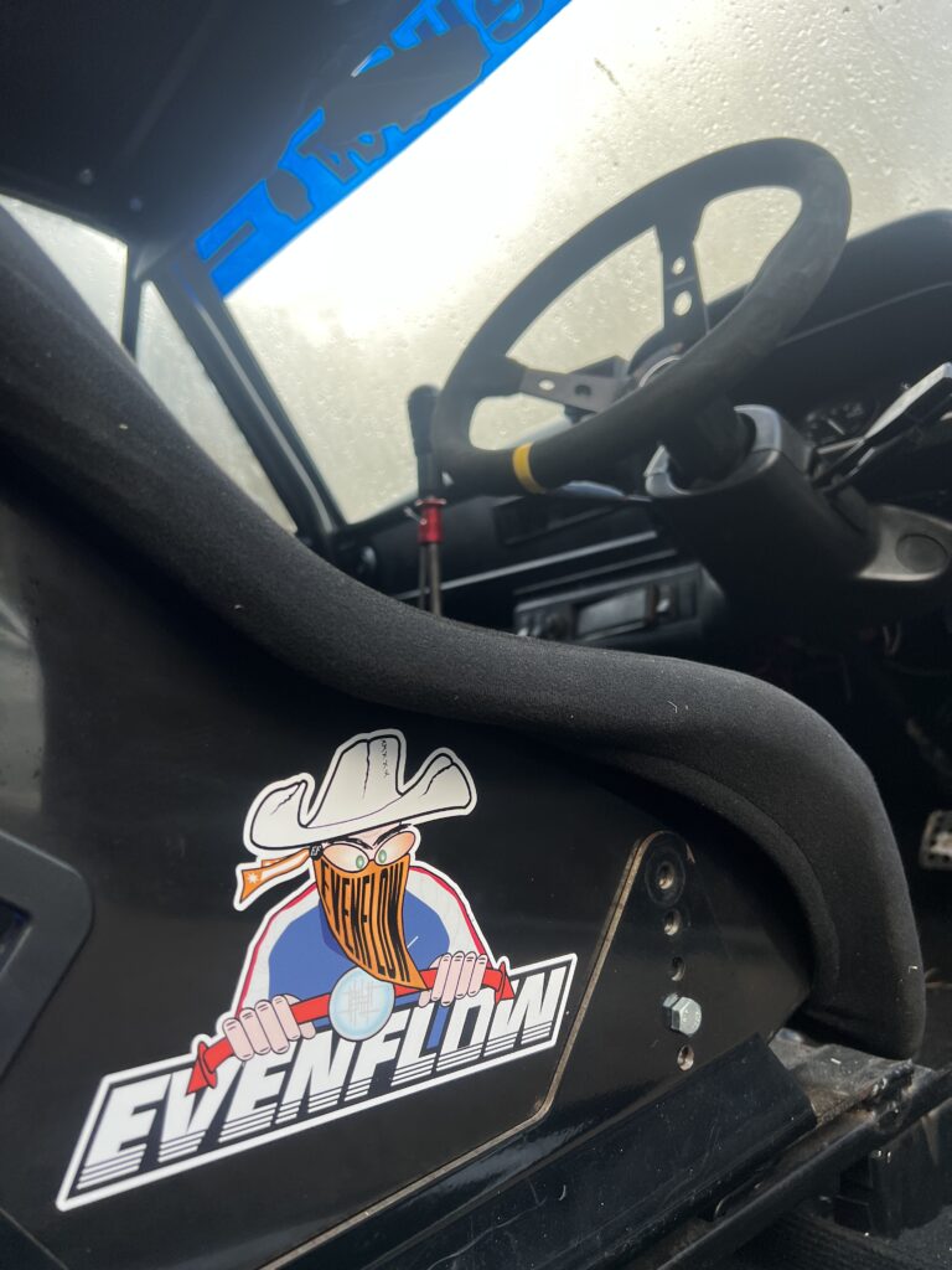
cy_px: 635
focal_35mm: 26
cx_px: 476
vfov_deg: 67.3
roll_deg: -0.1
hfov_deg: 53.1
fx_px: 953
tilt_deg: +7.3
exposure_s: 1/133
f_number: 1.5
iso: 32
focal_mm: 5.7
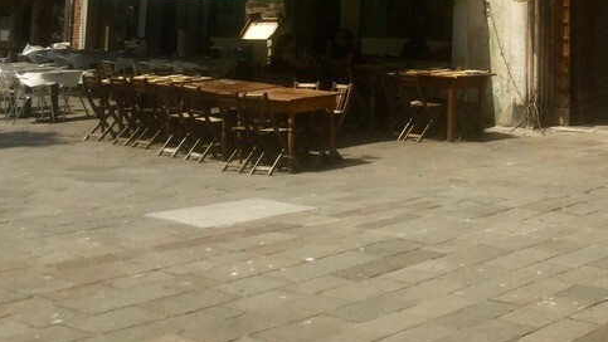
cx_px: 618
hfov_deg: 29.2
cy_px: -135
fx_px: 1080
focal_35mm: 67
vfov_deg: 16.7
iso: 32
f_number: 2.2
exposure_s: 1/2475
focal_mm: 4.15
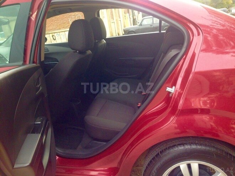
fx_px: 224
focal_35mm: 33
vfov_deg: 42.9
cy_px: 88
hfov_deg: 55.4
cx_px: 118
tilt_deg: -18.8
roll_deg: +9.0
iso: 80
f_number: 2.4
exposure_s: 1/120
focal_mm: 4.12
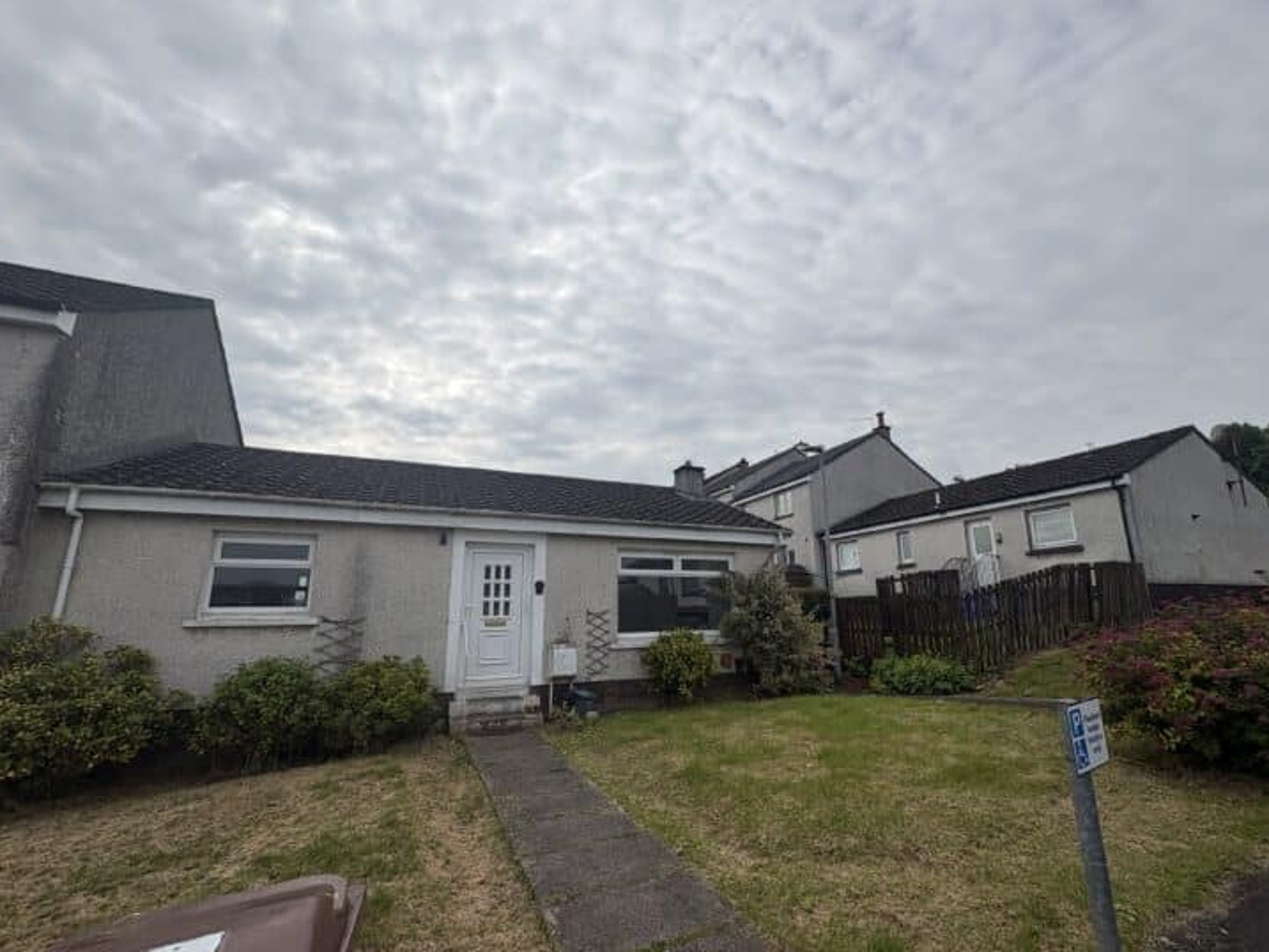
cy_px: 499
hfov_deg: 98.1
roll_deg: +2.0
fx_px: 550
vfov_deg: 81.7
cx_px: 664
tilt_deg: +12.9
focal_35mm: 15
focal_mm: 2.22
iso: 50
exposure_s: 1/3906
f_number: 2.2
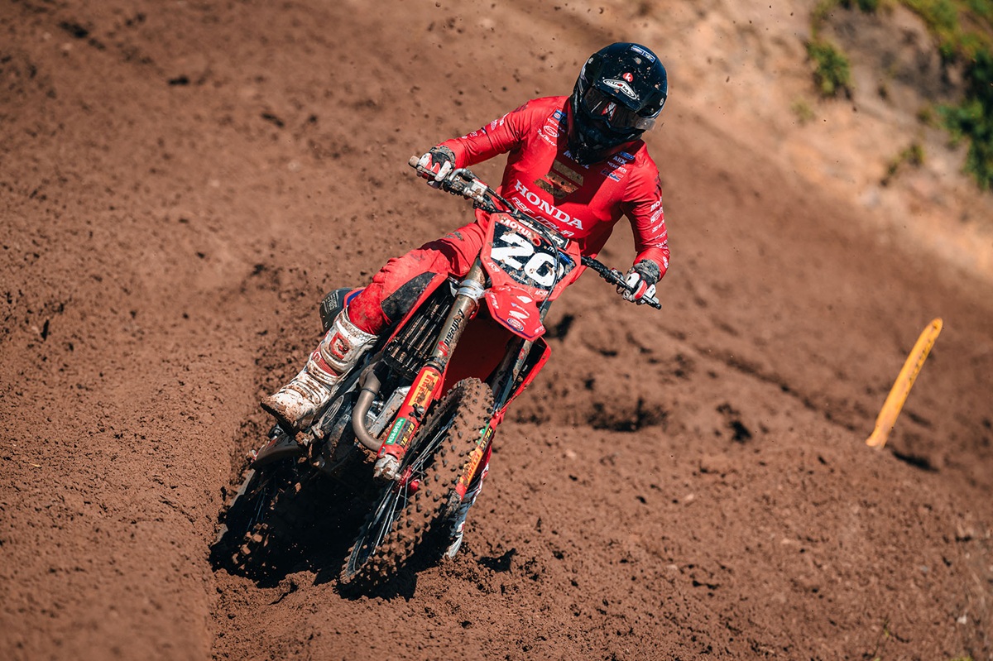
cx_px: 496
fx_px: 11028
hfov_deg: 5.2
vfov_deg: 3.4
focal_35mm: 400
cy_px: 330
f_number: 4
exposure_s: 1/2000
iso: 200
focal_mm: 400
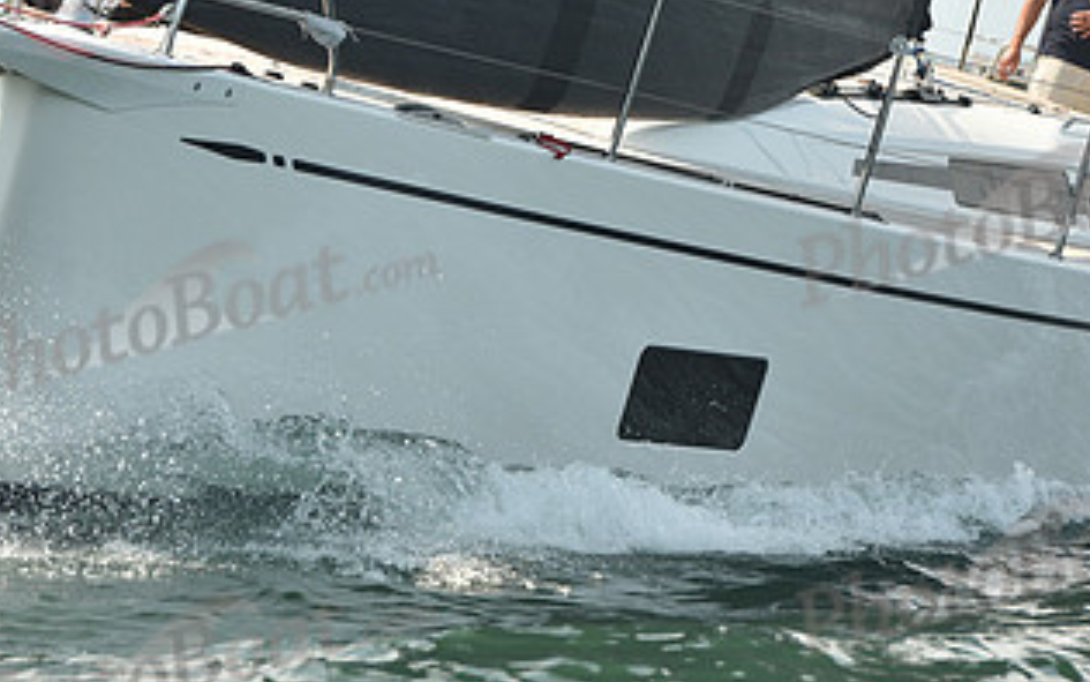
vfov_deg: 3.6
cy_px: 85
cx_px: 619
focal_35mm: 366
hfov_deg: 5.7
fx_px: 10874
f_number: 7.1
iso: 250
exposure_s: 1/800
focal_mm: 195
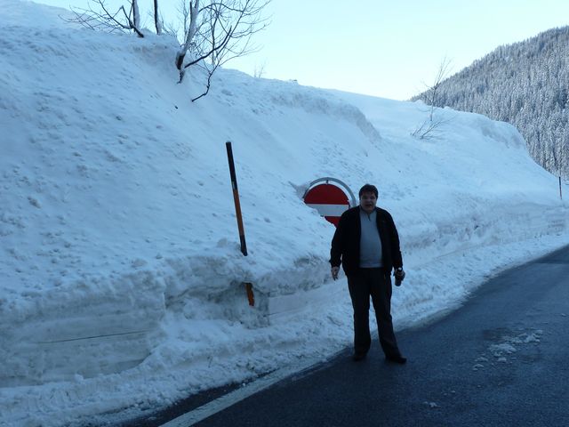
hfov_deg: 46.8
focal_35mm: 40
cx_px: 284
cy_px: 214
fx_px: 657
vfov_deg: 36.0
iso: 80
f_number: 4
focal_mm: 6.5
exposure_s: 1/160
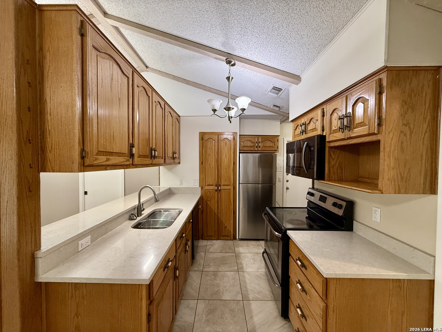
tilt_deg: -1.1
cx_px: 221
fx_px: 179
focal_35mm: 14
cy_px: 166
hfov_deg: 102.1
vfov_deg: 85.7
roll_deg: -0.4
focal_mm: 2.22
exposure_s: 1/60
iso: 250
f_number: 2.2
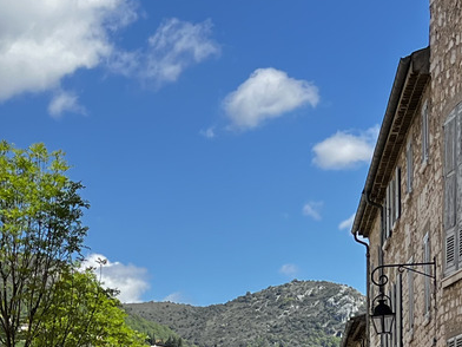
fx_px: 1415
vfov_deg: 13.3
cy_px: 502
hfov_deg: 18.4
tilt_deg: +0.0
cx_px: 91
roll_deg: +1.1
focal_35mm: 106
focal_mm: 5.7
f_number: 1.5
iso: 50
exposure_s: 1/2841
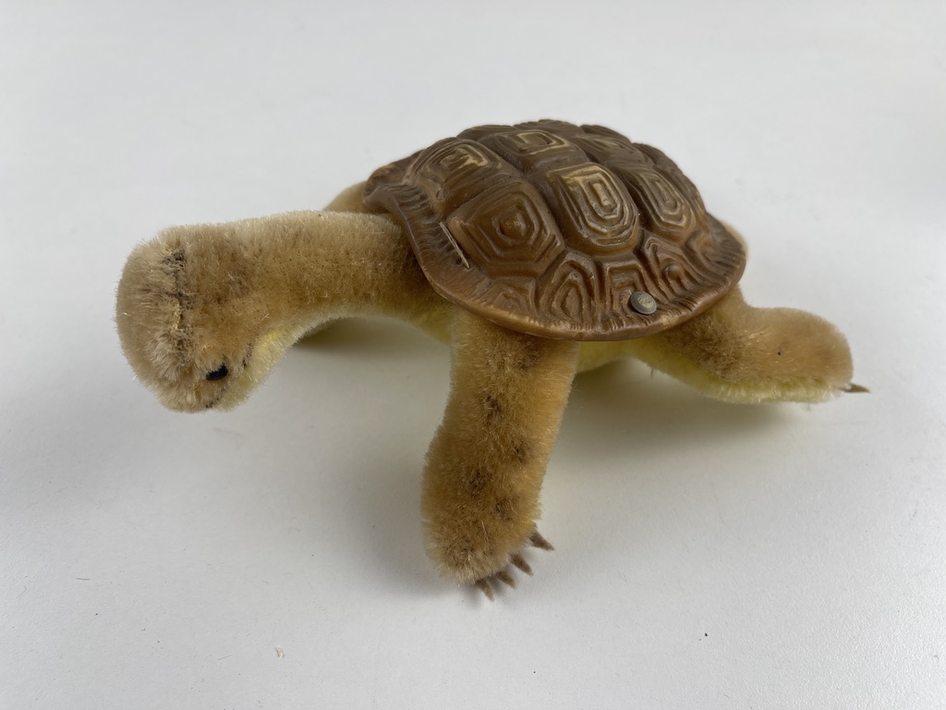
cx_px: 473
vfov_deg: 54.9
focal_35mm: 25
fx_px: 683
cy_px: 355
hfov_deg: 69.4
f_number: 1.6
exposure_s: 1/203
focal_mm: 5.1
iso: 32
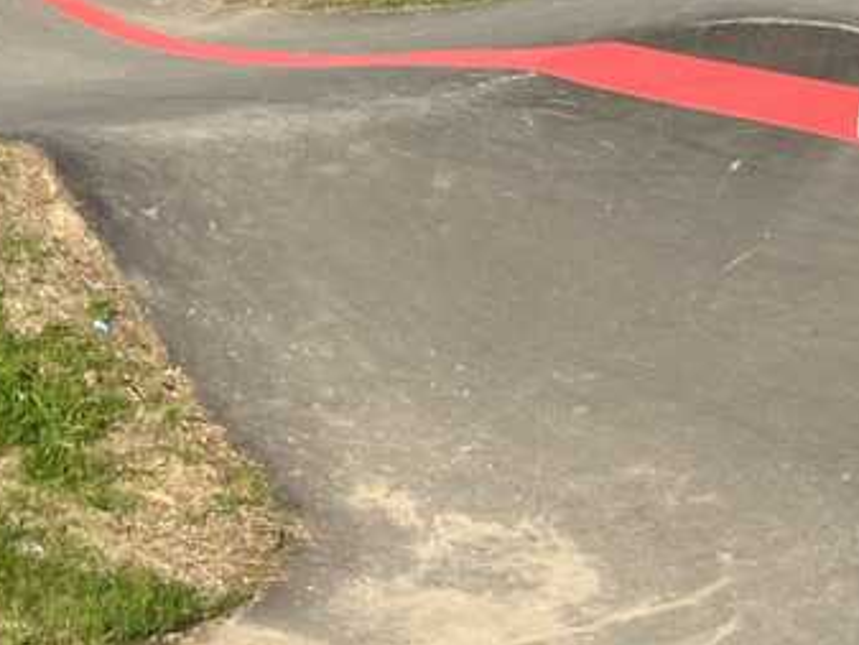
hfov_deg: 15.9
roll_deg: +0.3
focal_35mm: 111
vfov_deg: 12.5
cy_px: -382
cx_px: -528
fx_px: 2755
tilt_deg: +0.5
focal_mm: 5.7
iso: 50
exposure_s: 1/3165
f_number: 1.5
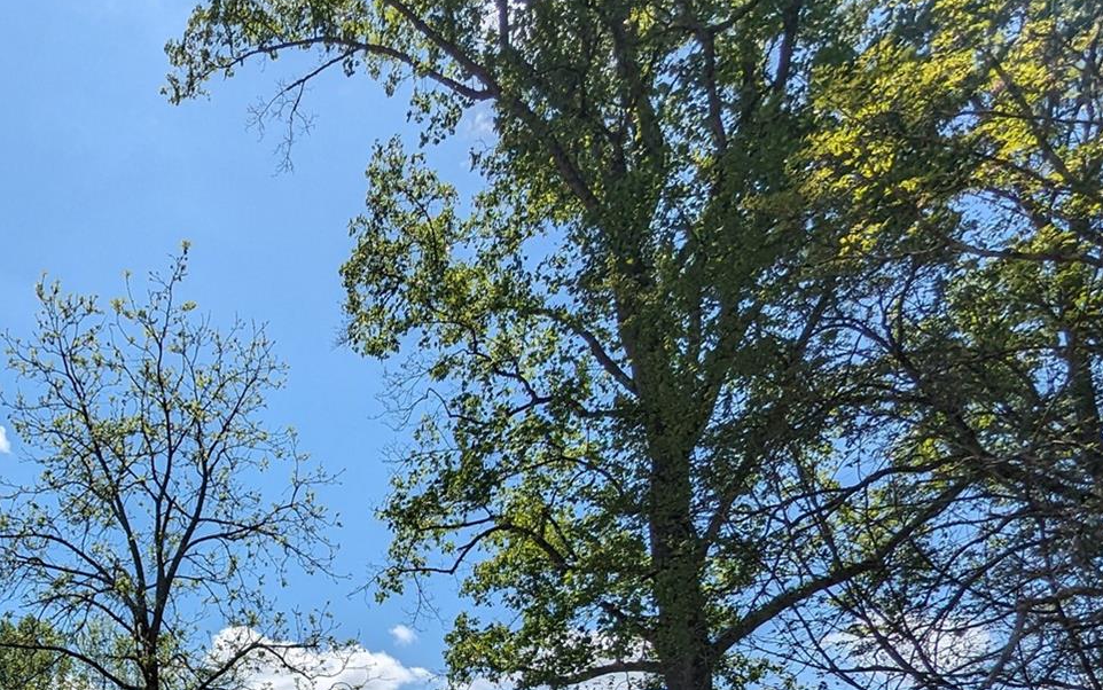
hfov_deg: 48.2
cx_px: 104
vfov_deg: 29.7
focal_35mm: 36
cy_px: 850
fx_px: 1083
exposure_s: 1/2770
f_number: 2.2
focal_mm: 2.35
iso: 54
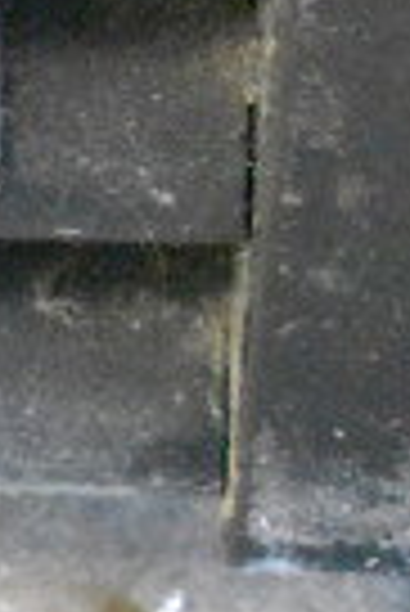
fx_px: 6308
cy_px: -83
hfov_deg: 3.6
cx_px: -883
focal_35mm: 370
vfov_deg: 5.5
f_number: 5.6
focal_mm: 55
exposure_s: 1/80
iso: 25600
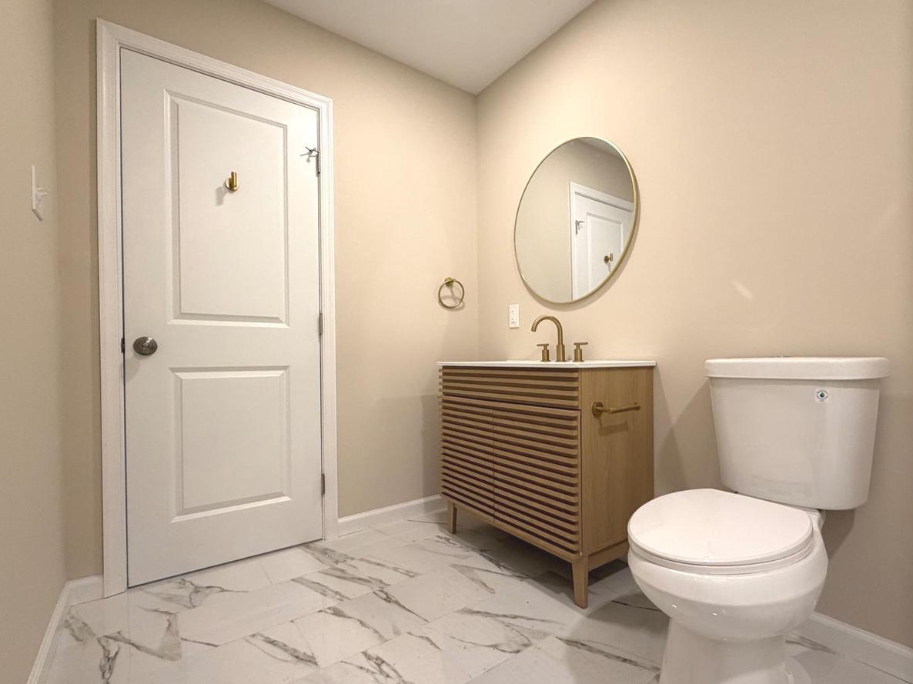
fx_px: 448
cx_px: 506
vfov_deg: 74.7
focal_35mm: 17
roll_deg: +1.7
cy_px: 360
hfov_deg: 90.7
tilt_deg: +0.8
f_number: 2.2
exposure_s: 1/60
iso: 200
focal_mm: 2.22
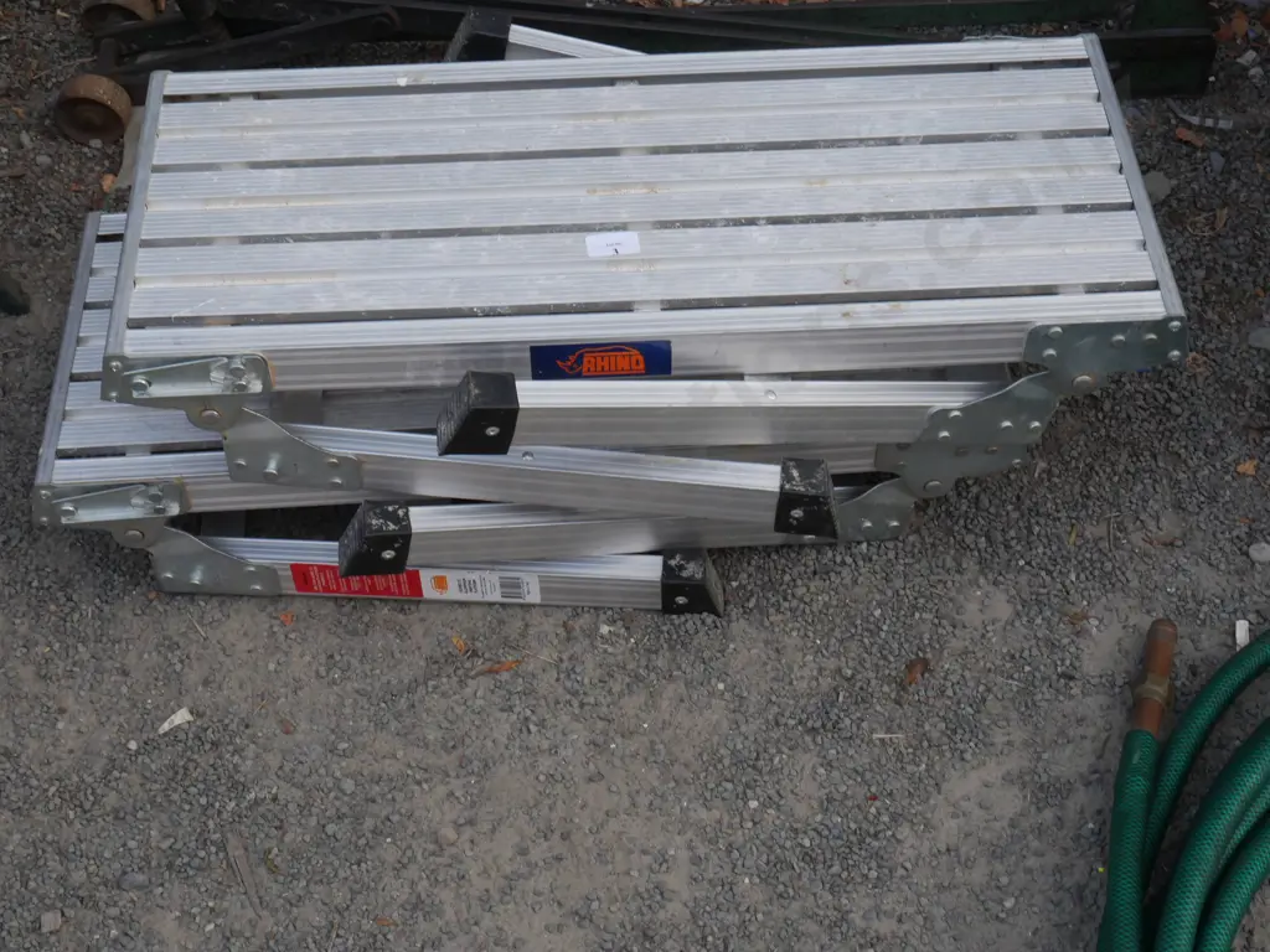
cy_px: 476
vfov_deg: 29.1
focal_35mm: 50
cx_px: 635
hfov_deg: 38.2
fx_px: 1834
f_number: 10
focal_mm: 25
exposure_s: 1/60
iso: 400
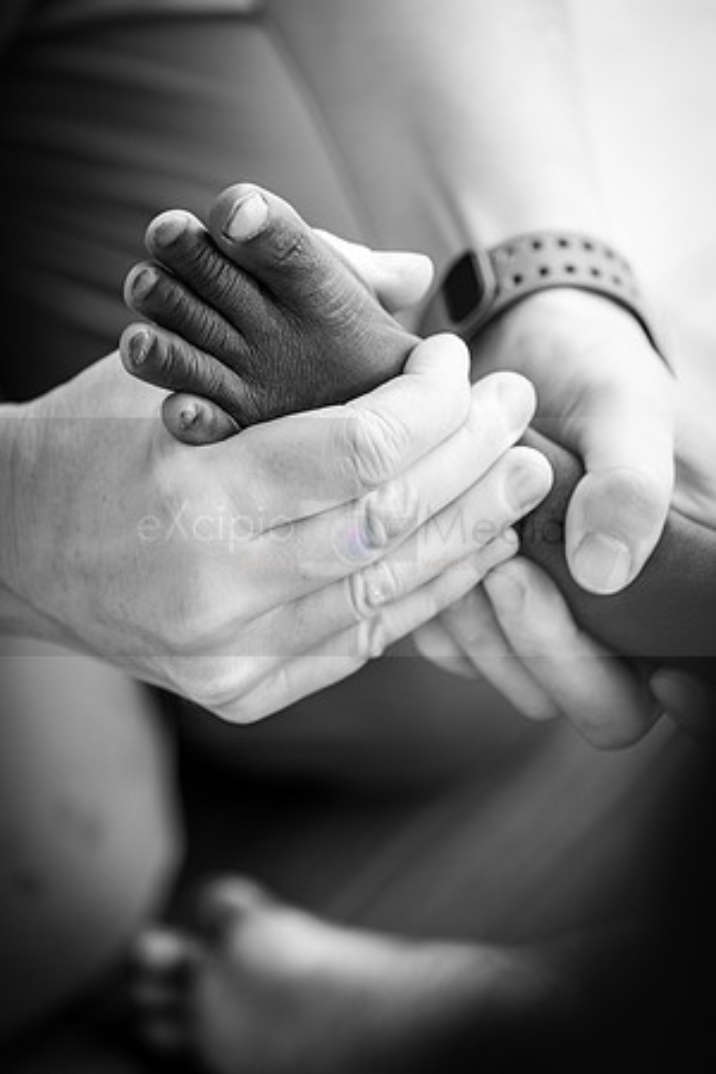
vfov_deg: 10.3
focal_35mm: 200
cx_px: 358
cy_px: 537
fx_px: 5966
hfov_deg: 6.9
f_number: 4
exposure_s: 1/200
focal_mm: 200
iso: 400
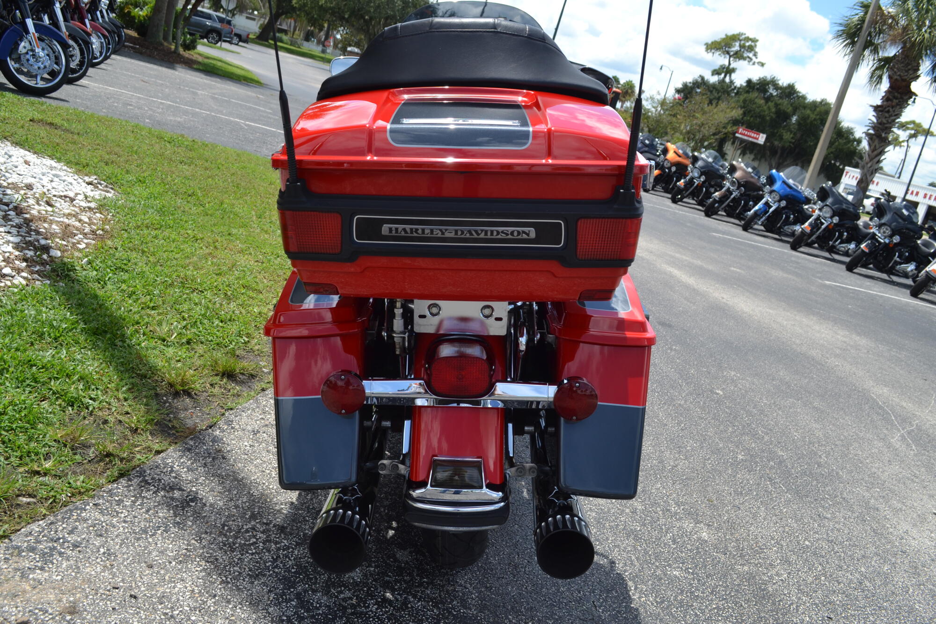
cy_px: 312
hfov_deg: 57.2
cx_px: 468
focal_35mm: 33
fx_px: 858
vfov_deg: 40.0
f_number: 8
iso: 100
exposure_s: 1/200
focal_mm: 22
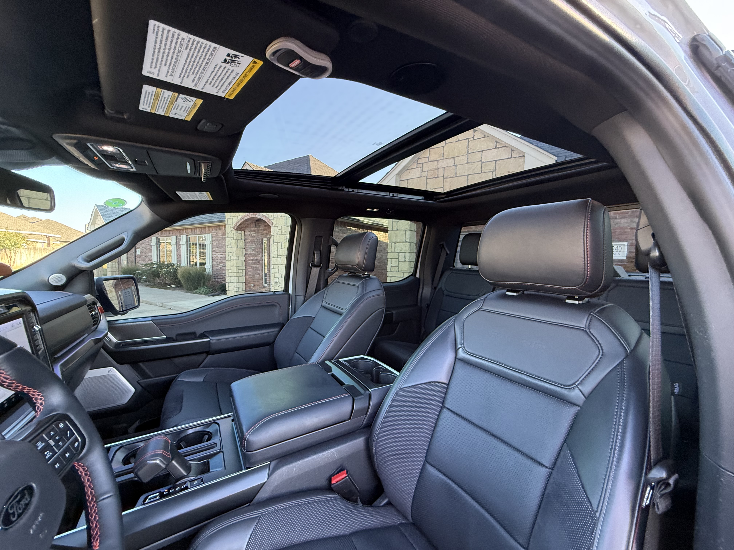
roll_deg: -1.4
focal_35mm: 14
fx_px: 297
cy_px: 275
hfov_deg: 102.1
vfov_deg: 85.7
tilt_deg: +0.1
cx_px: 367
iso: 250
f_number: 2.2
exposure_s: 1/99
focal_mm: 2.22
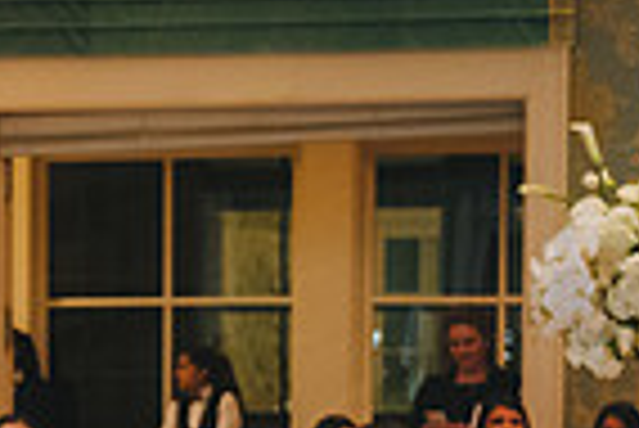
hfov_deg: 10.8
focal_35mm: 185
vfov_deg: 7.3
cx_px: -240
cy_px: 664
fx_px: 3287
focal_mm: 42
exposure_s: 1/125
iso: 2000
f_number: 2.8
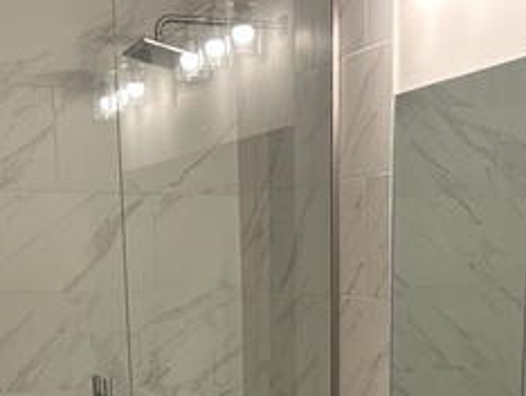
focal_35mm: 74
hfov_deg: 26.3
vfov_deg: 18.4
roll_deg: +1.0
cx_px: 300
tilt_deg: -13.2
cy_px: 526
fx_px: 1126
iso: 64
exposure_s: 1/120
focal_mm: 5.7
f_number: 1.5
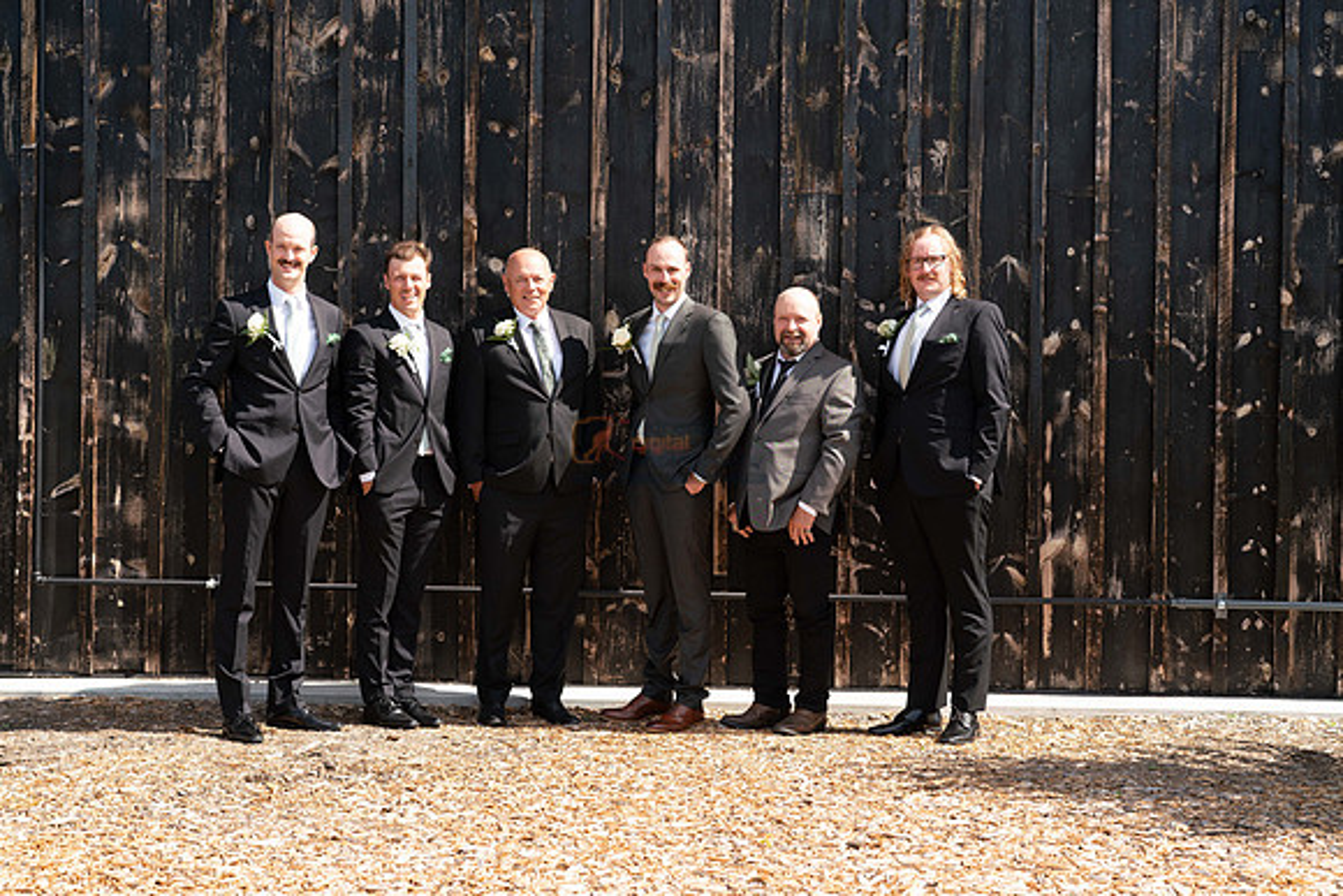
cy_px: 448
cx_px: 672
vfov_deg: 26.0
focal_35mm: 52
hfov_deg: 38.2
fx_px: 1940
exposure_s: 1/1000
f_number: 4.5
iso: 400
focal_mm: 52
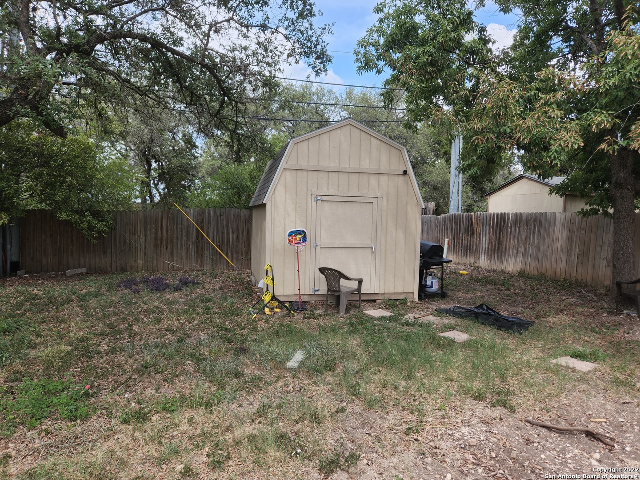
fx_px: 425
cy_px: 240
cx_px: 320
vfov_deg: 58.9
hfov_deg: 73.9
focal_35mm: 23
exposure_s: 1/485
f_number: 1.8
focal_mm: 5.4
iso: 20
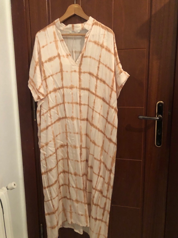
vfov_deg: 61.7
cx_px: 92
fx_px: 199
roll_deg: -0.5
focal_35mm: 29
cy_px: 121
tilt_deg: -8.4
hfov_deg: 48.2
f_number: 1.8
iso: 100
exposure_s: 1/5
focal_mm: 3.99
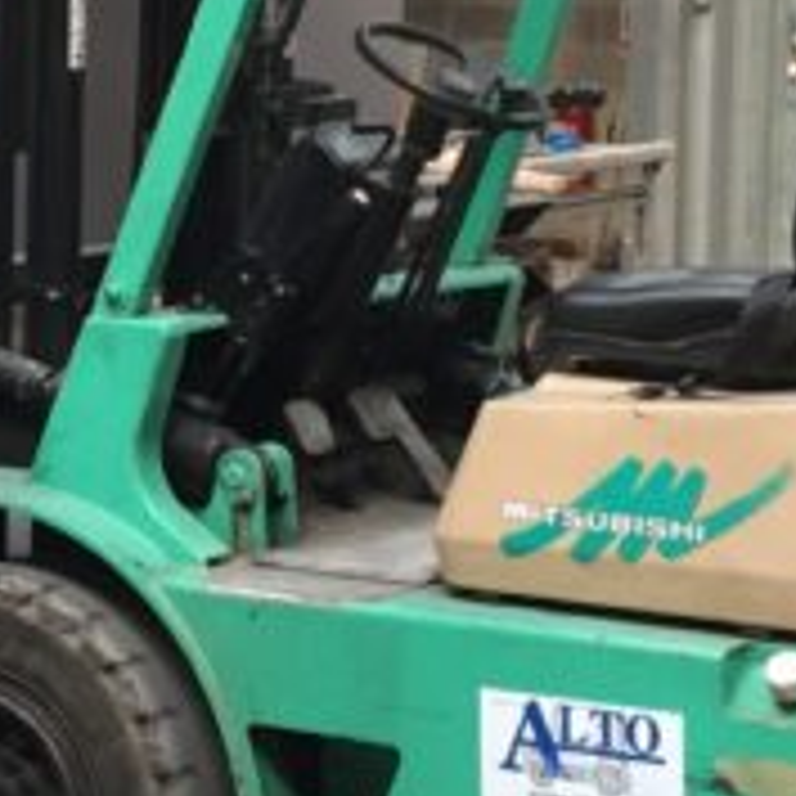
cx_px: -112
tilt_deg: -4.0
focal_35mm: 116
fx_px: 3018
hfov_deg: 14.6
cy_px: 184
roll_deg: -0.8
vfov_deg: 15.0
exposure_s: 1/30
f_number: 2.2
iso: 64
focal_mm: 4.15
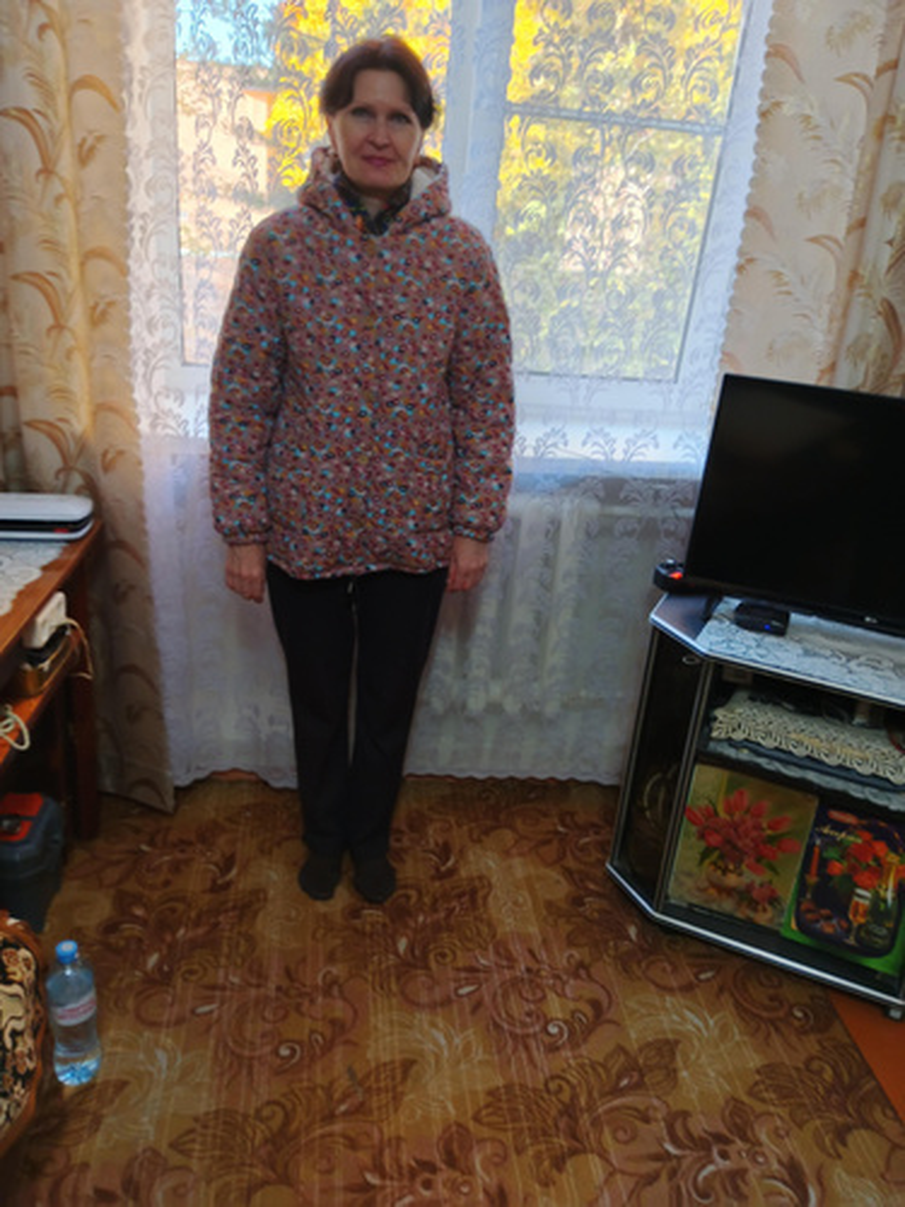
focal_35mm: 27
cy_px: 604
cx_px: 452
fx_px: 941
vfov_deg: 65.3
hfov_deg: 51.4
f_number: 1.6
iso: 622
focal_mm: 4.11
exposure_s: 1/33.3
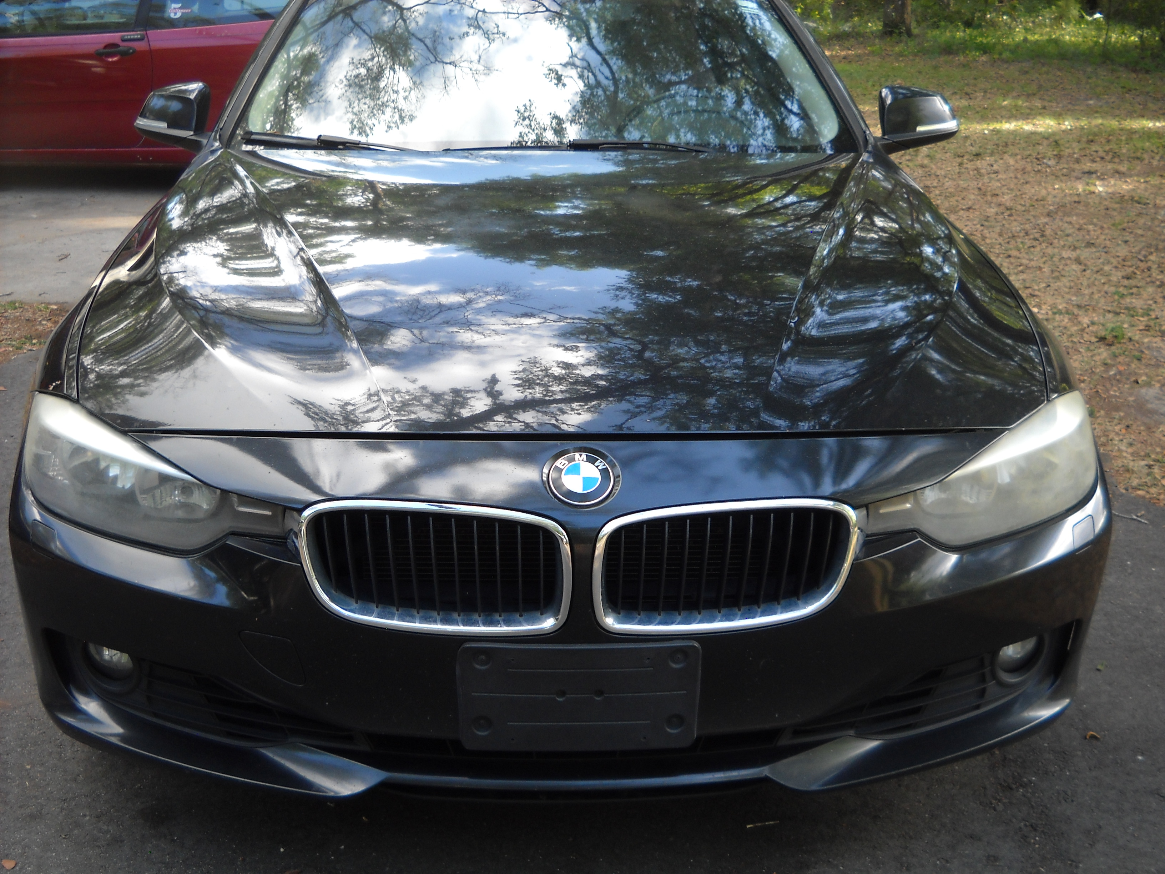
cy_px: 437
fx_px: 1380
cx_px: 582
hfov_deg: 45.8
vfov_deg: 35.1
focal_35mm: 41
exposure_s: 1/60
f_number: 3.1
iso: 80
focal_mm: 6.72
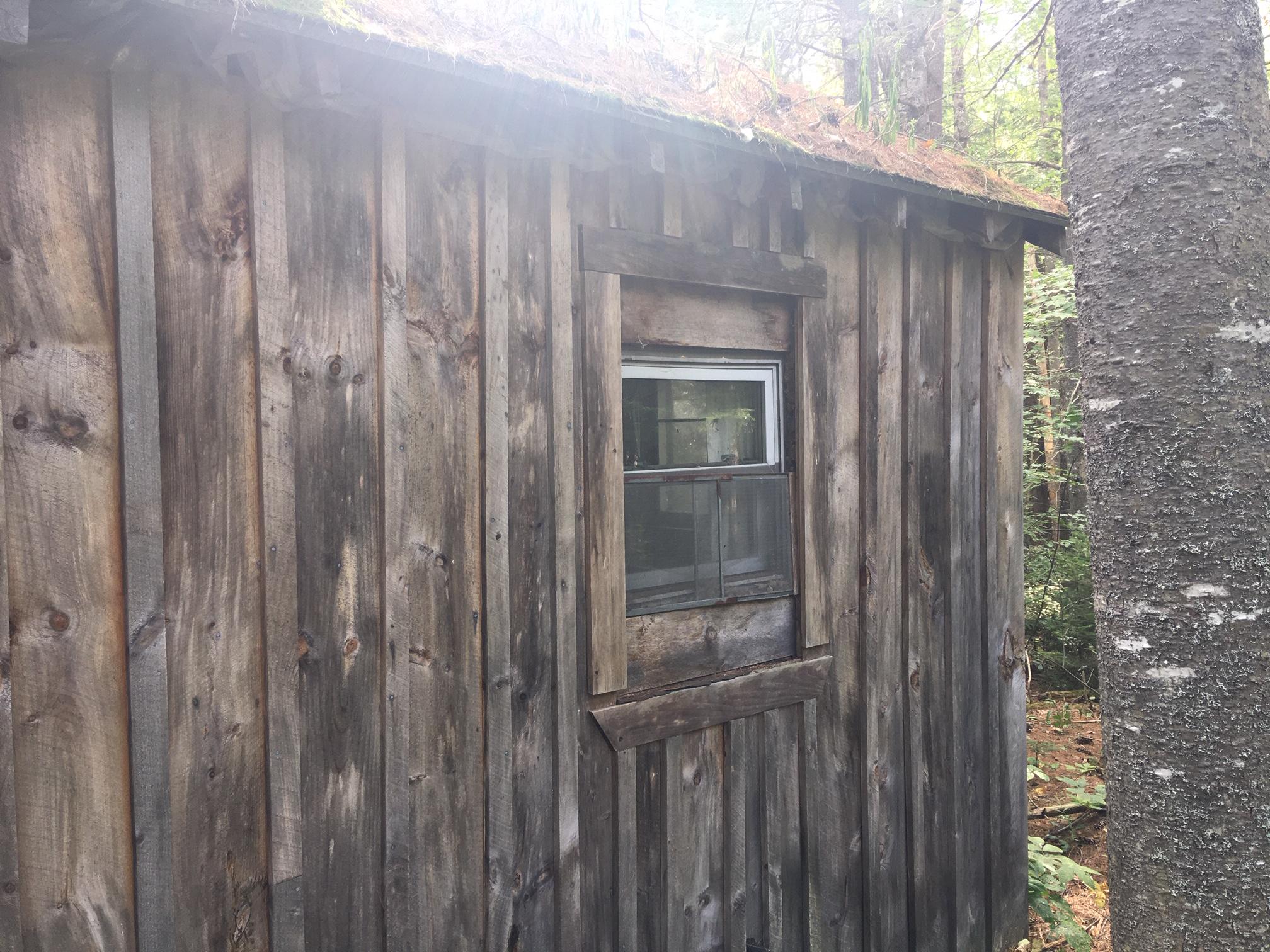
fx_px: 1064
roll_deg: +0.9
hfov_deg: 61.7
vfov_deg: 48.2
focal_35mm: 29
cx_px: 635
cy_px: 476
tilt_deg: -0.9
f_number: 2.2
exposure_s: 1/30
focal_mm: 4.15
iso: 32
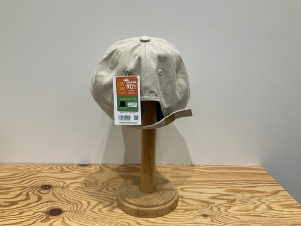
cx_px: 150
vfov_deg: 48.2
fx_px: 252
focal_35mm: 29
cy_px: 113
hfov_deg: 61.7
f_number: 1.8
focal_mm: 3
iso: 50
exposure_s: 1/120
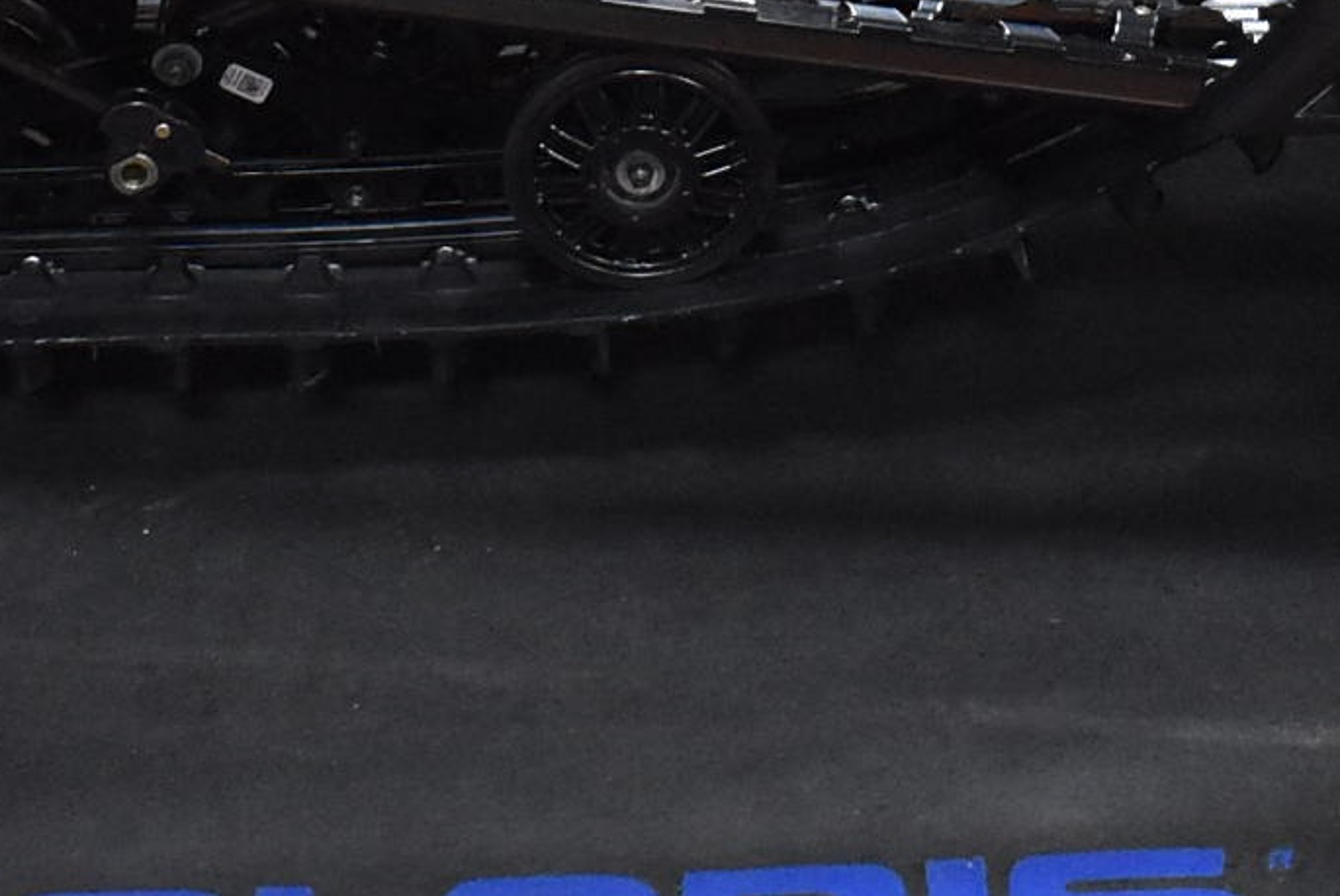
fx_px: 4880
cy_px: -430
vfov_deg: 10.2
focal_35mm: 131
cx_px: 863
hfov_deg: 15.6
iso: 3200
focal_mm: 20
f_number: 3.5
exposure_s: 1/125
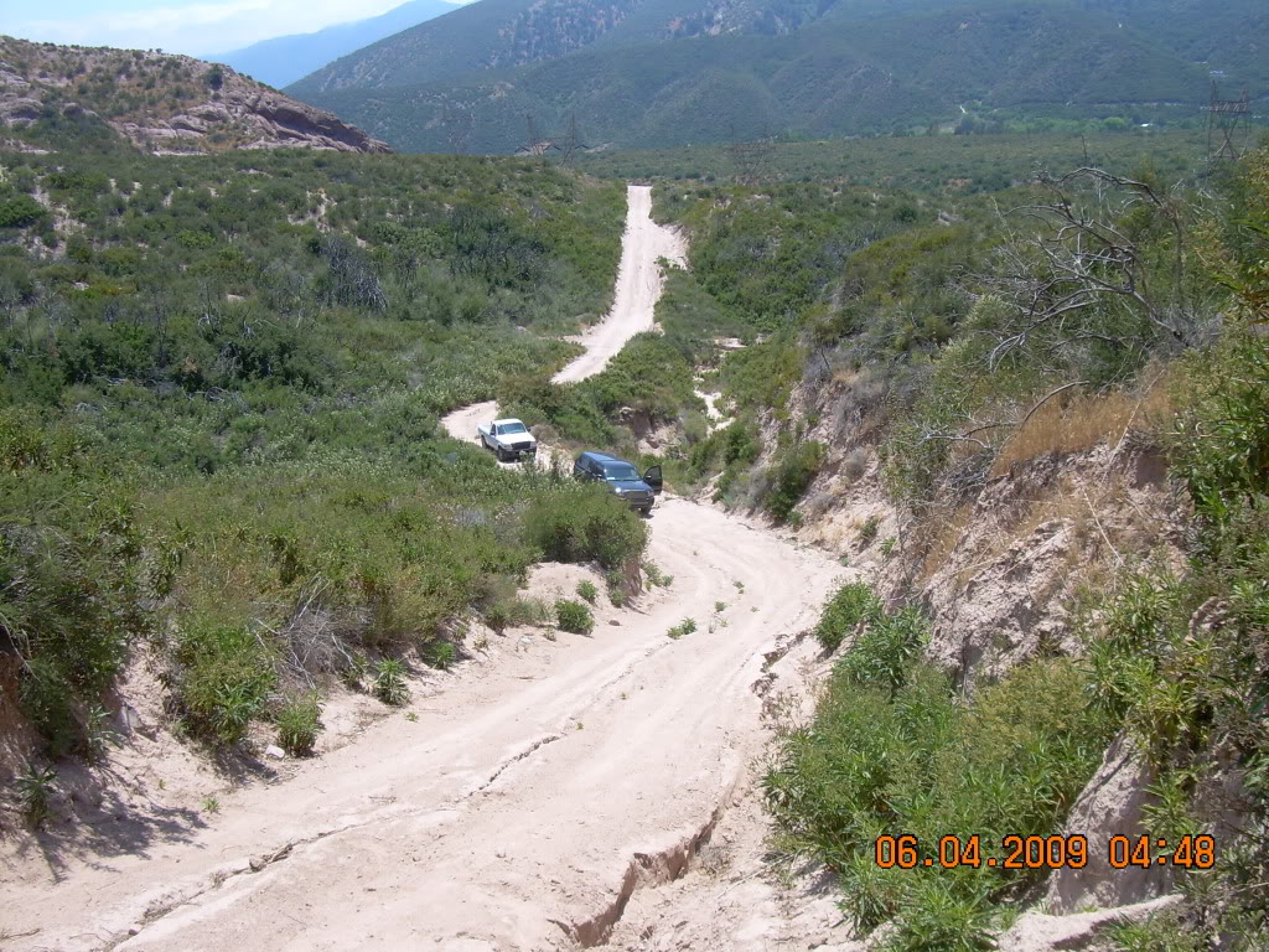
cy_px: 476
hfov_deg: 49.0
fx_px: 1393
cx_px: 634
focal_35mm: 38
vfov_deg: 37.7
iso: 50
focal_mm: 6.3
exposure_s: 1/324
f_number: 4.6
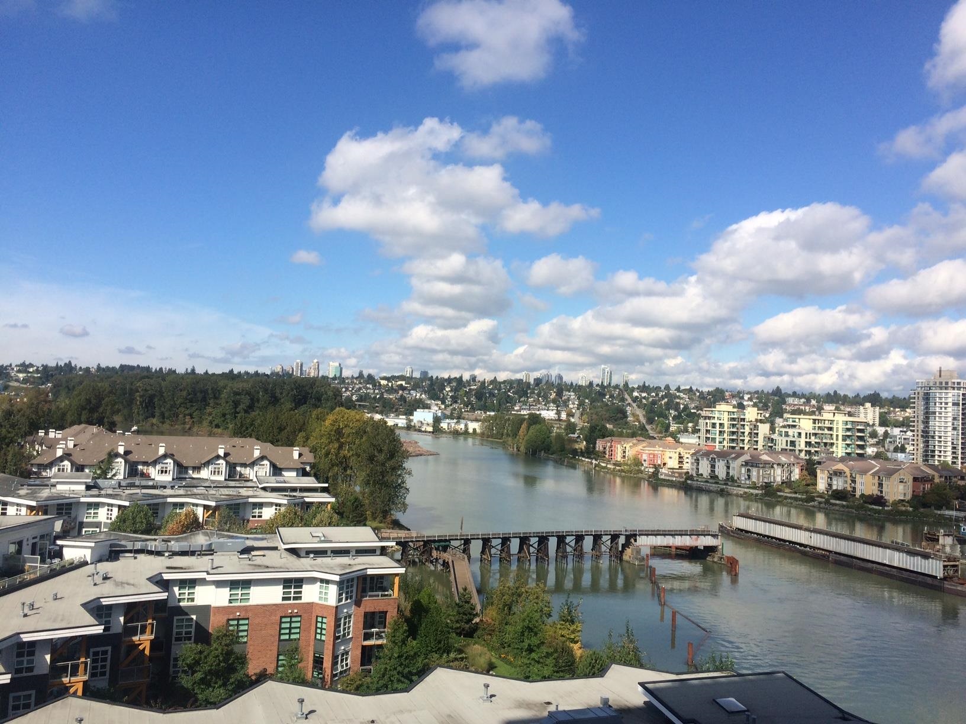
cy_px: 362
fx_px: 809
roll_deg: -1.9
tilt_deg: +3.9
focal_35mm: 29
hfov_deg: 61.7
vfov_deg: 48.2
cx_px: 483
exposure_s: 1/2933
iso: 32
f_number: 2.2
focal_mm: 4.15
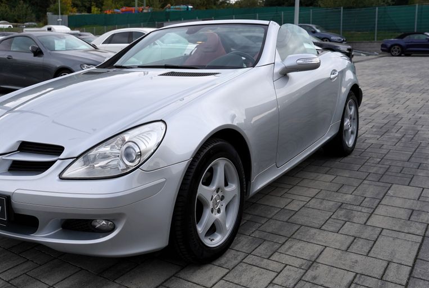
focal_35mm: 35
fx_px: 418
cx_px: 144
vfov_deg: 37.8
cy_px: 108
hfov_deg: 53.3
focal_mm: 26
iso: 100
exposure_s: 1/100
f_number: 5.6
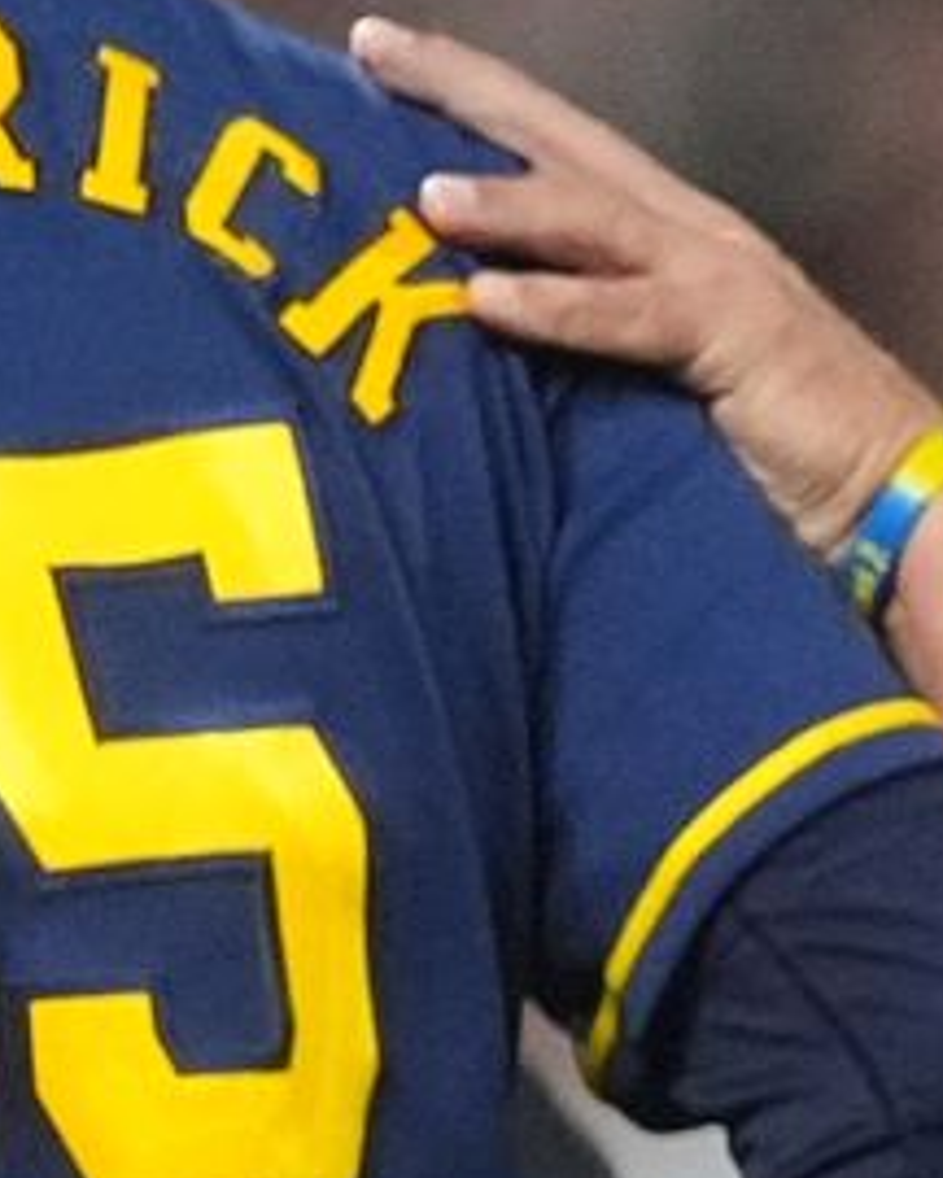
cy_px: 1634
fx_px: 149035
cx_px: 733
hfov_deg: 0.4
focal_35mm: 4272
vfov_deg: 0.5
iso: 6400
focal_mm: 600
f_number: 4
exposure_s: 1/2000
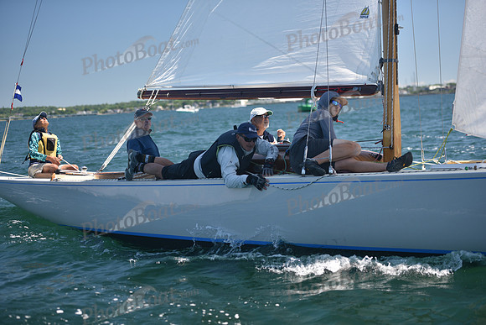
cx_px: 243
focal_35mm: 70
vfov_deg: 19.5
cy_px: 162
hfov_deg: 28.8
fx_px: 945
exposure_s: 1/1000
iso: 200
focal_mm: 70
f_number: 2.8
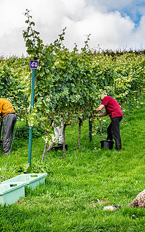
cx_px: 96
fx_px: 499
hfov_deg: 16.5
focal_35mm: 79
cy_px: 117
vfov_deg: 26.1
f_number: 5.6
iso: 720
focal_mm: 45
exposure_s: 1/1600
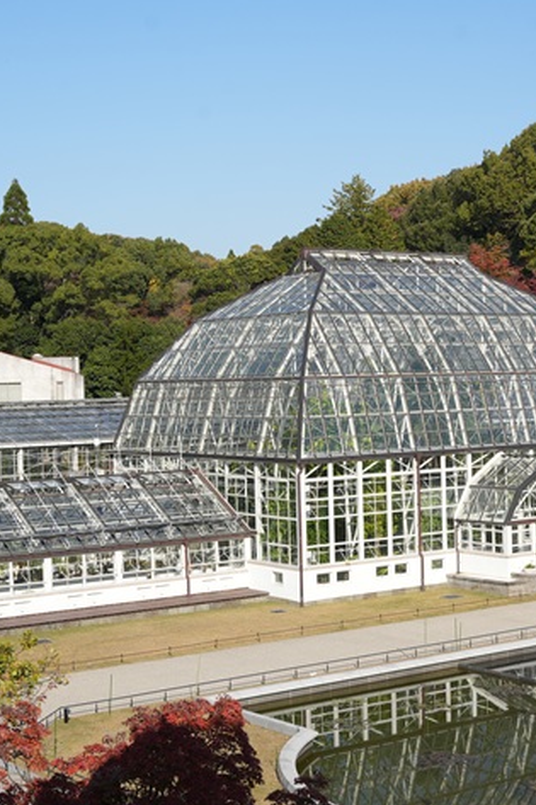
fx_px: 1475
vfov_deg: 30.5
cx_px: 344
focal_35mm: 66
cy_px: 389
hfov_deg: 20.5
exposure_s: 1/400
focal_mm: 39
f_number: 8
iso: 160
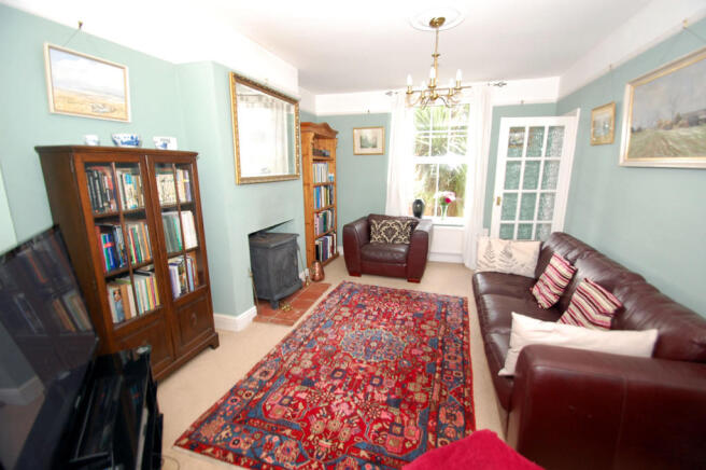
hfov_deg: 100.4
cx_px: 353
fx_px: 294
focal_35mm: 15
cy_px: 235
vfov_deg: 77.2
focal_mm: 10
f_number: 4
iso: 640
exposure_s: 1/60
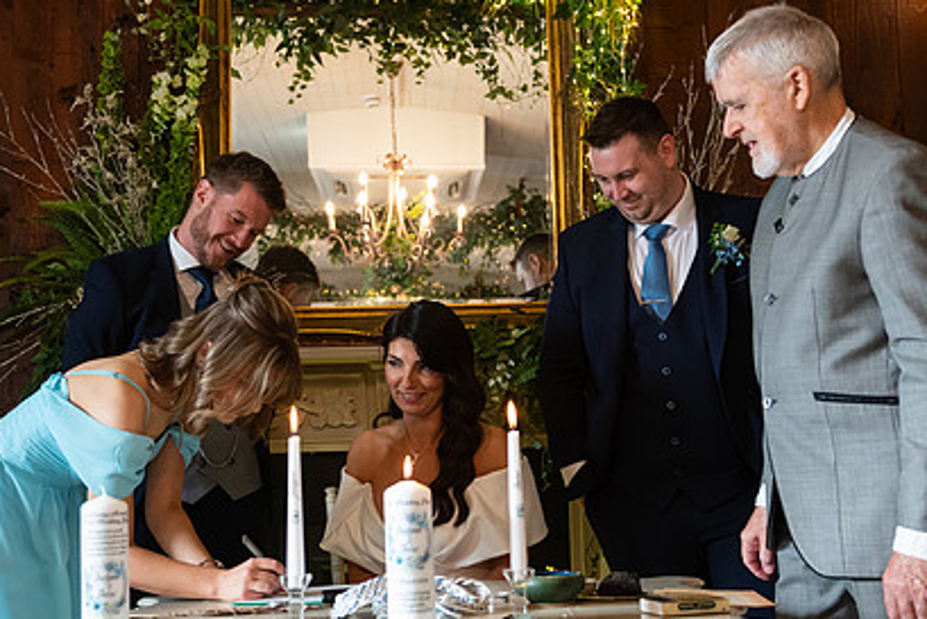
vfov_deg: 26.5
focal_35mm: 51
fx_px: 1314
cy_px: 314
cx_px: 424
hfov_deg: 38.8
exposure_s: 1/160
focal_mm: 36
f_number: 3.5
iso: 1000
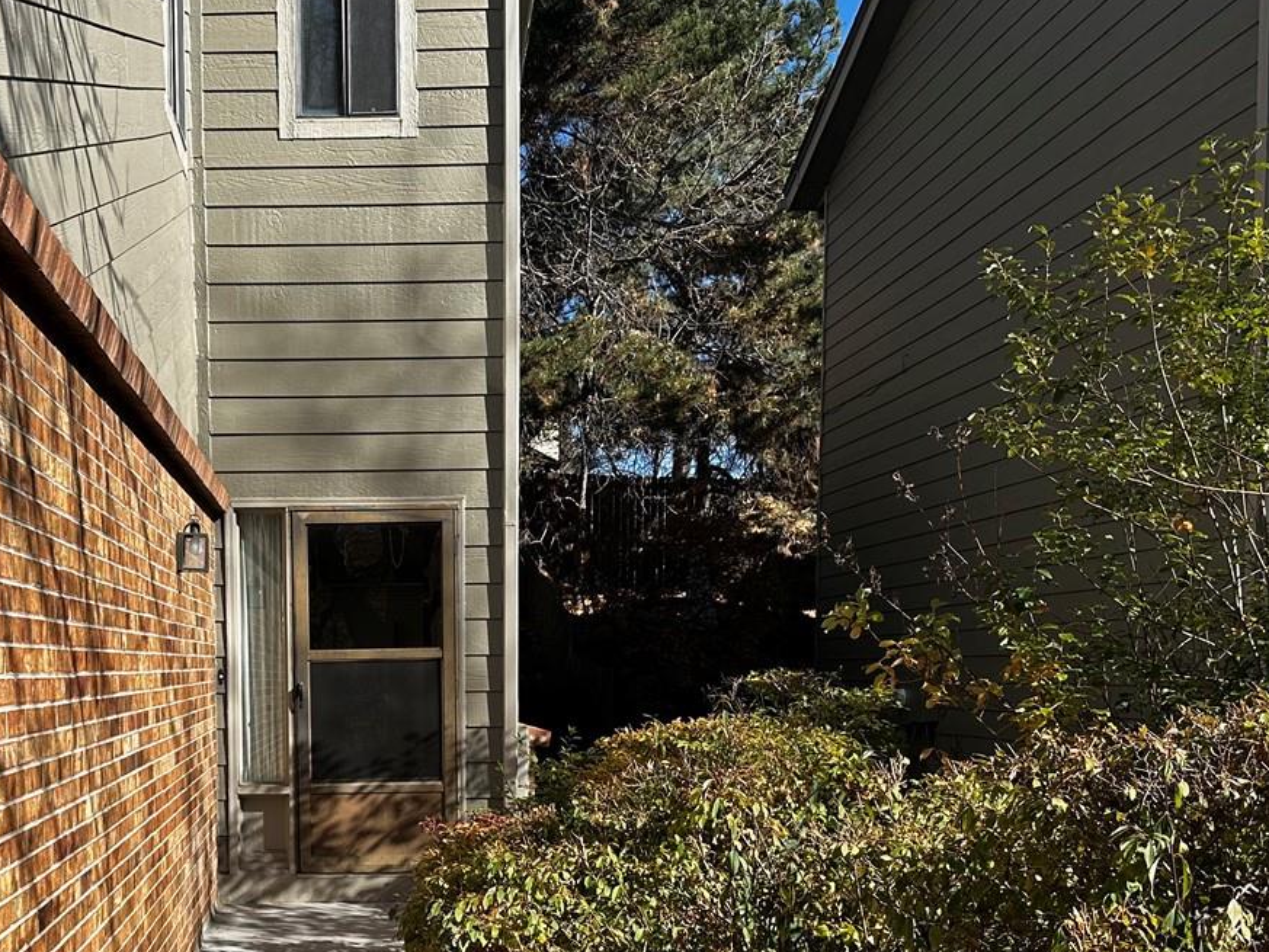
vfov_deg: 32.0
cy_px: 763
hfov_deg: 42.0
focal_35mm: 44
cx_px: 358
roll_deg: +0.3
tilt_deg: -4.2
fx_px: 1613
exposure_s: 1/2967
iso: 80
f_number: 1.78
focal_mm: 6.86
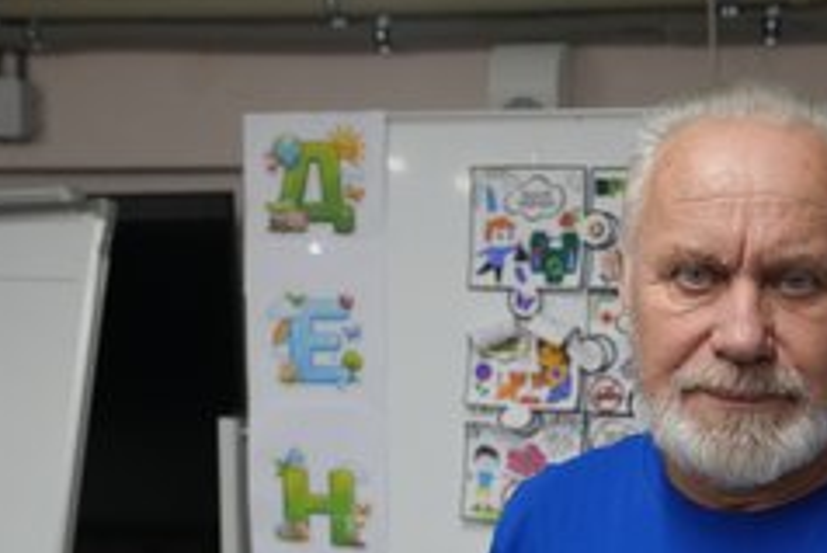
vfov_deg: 25.6
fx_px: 1195
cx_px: 615
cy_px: 440
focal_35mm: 52
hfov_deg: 37.3
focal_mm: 31
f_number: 4
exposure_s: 1/160
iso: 800
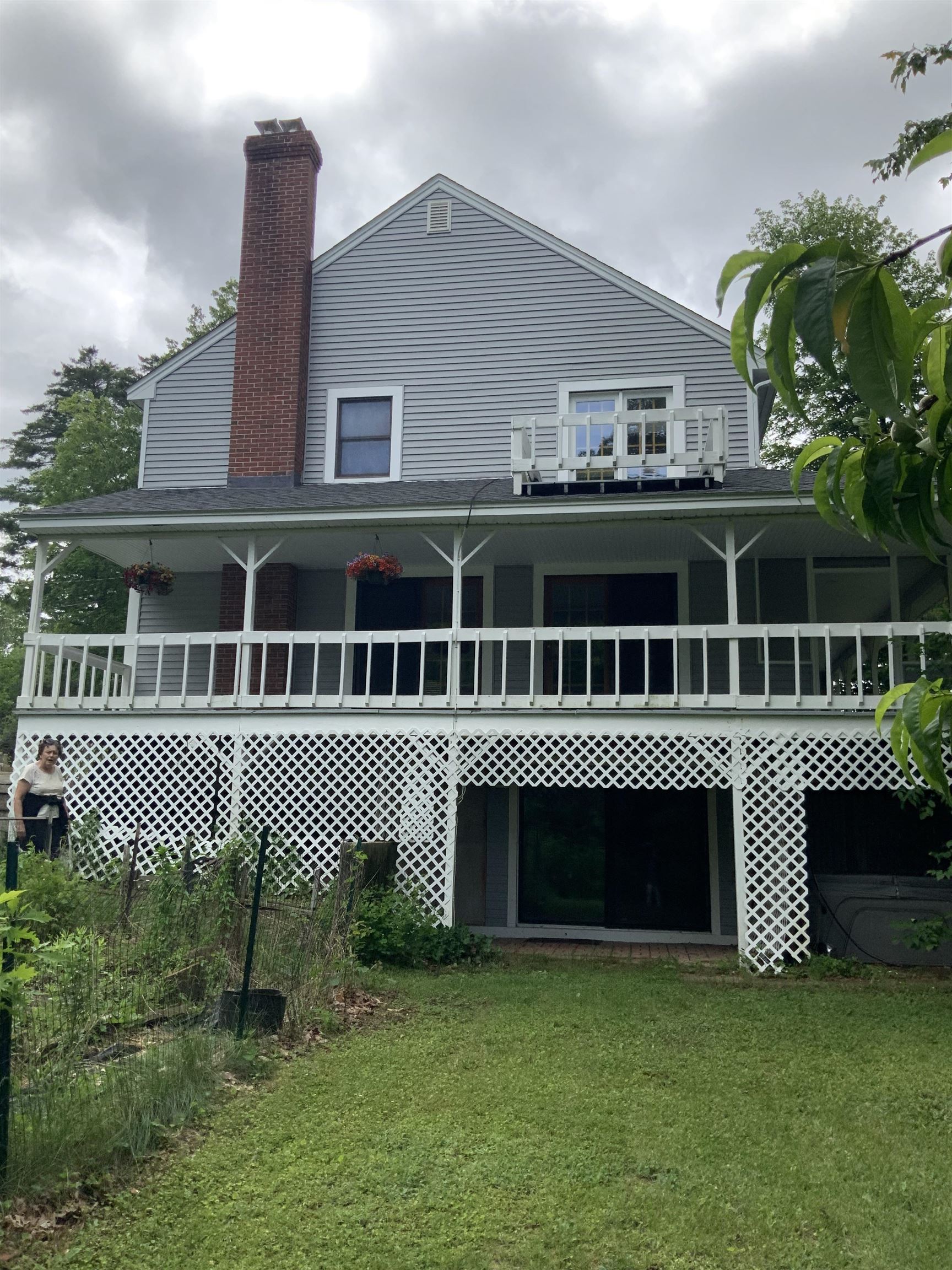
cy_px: 635
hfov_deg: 48.2
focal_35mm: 29
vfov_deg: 61.7
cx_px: 476
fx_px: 1063
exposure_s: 1/997
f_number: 1.8
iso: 16
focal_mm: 3
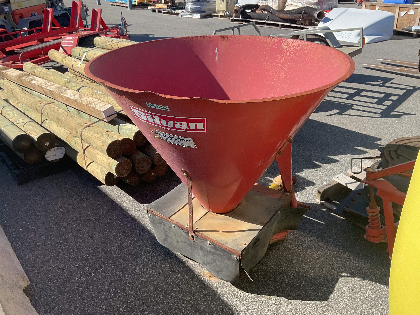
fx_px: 352
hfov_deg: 61.7
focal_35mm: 29
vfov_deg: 48.2
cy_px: 158
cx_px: 210
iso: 16
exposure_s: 1/944
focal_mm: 3
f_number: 1.8
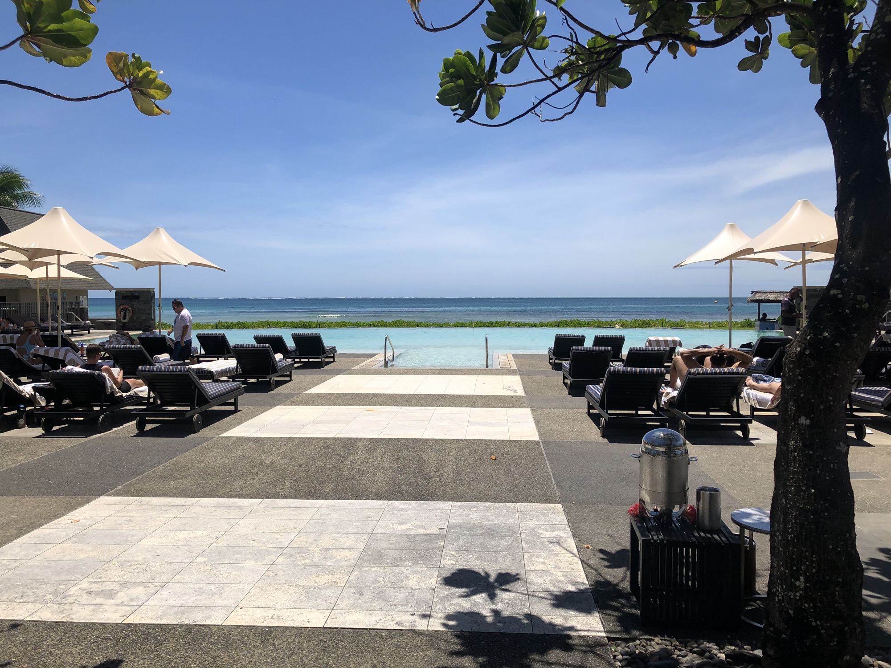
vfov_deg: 49.7
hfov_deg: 63.4
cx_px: 446
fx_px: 721
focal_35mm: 28
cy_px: 334
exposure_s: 1/4049
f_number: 1.8
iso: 20
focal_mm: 4
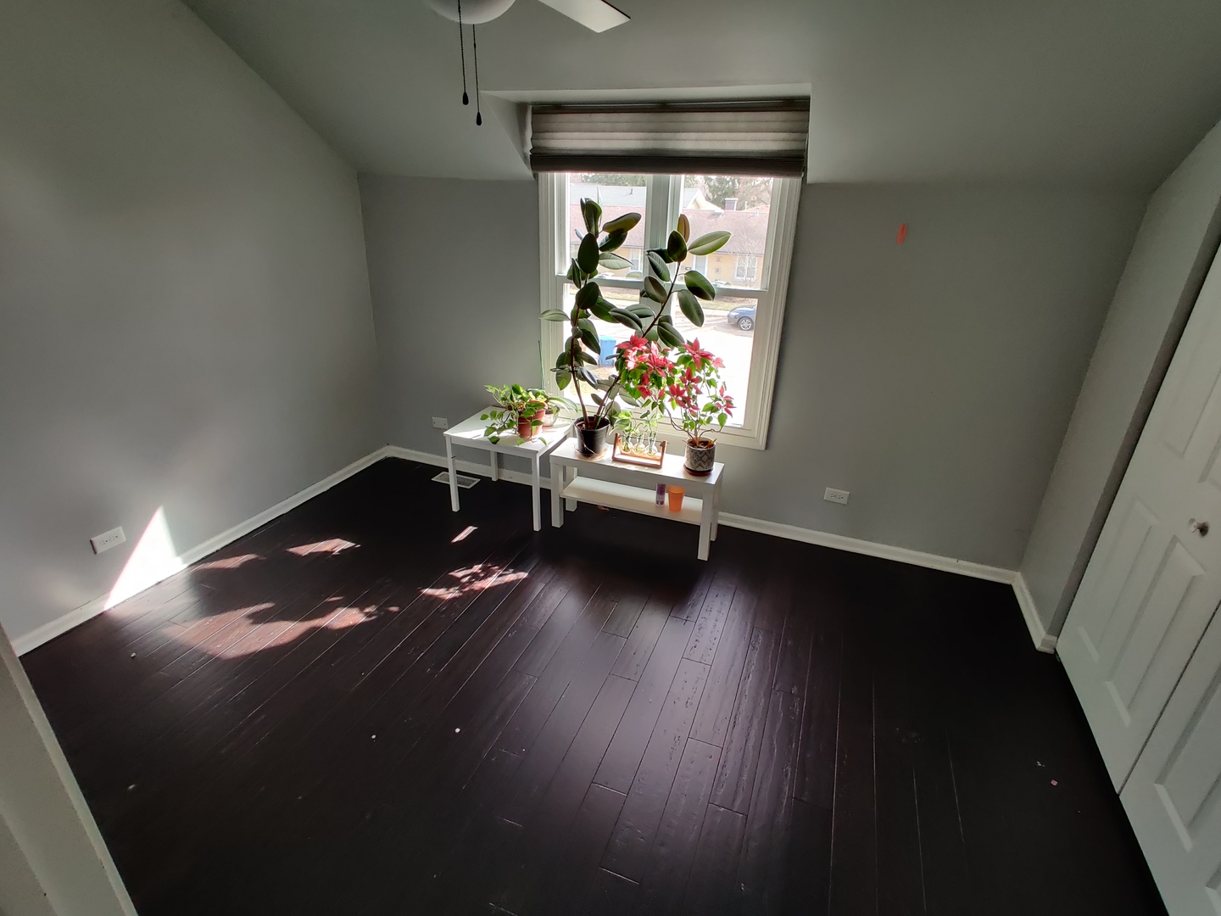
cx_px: 610
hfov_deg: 106.2
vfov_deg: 89.9
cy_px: 458
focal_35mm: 13
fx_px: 459
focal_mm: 2.25
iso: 400
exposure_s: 1/60
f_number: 2.2
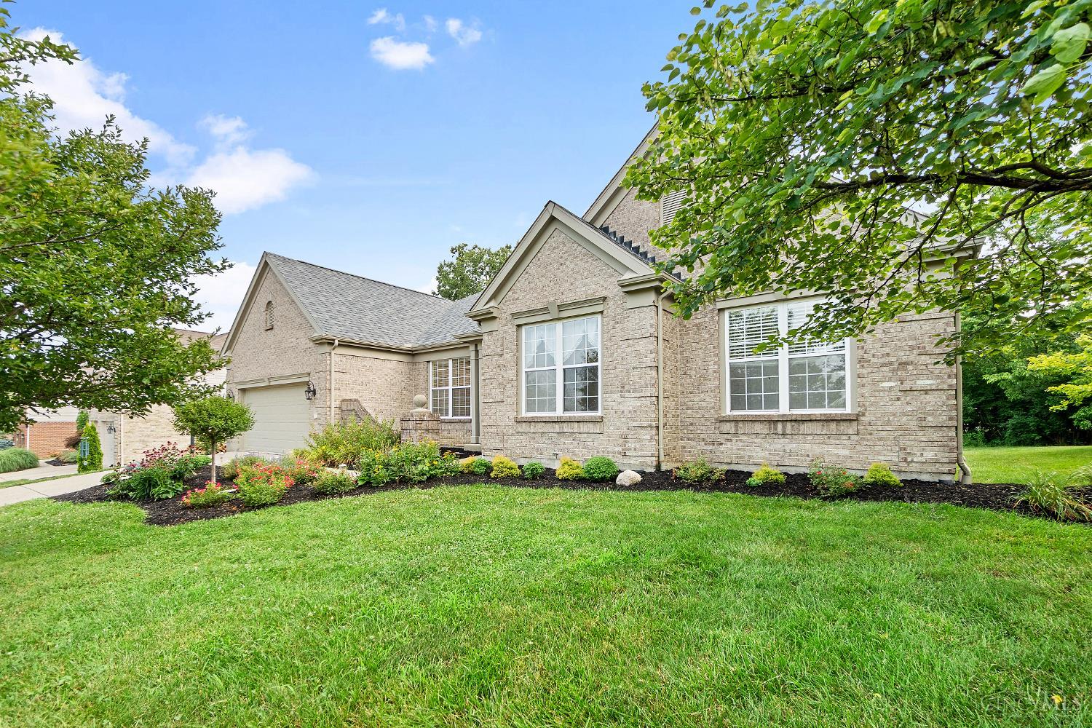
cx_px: 546
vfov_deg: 77.3
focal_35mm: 15
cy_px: 364
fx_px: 455
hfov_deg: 100.4
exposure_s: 1/50
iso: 400
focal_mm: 10
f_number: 8
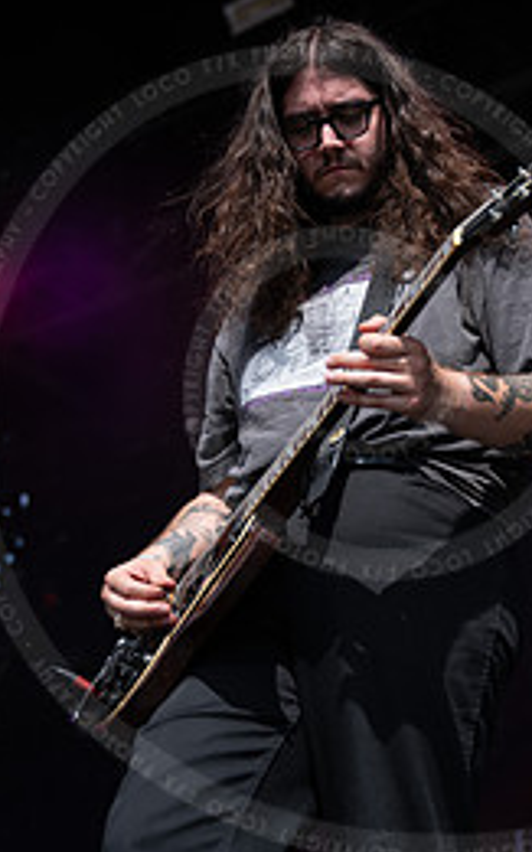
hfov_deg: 14.0
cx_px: 395
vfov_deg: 22.3
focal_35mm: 93
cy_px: 441
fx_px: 2159
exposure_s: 1/2000
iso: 100
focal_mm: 53
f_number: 2.8
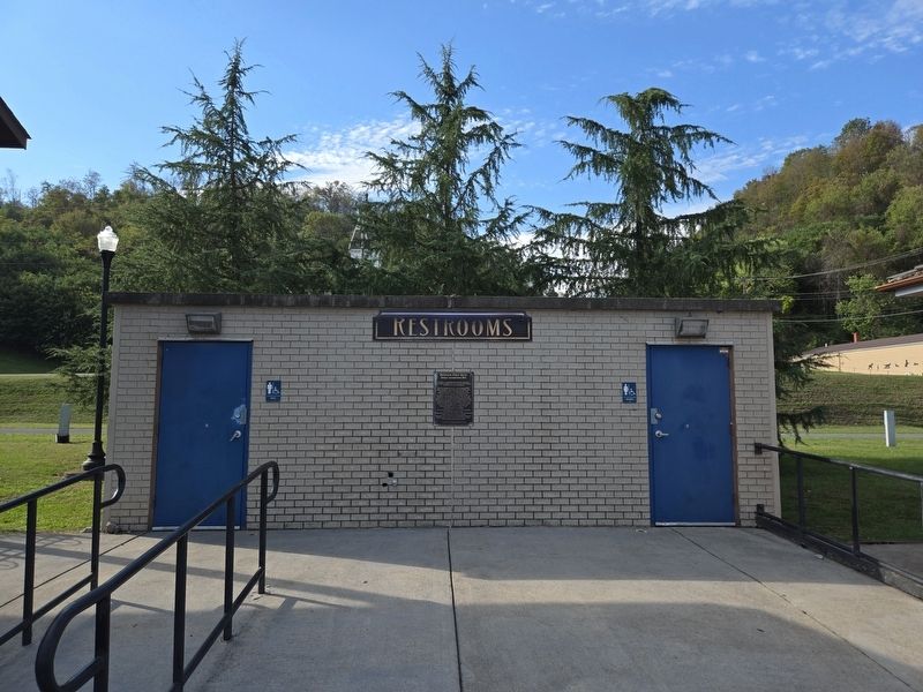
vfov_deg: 58.9
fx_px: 613
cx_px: 462
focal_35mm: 23
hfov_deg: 73.9
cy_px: 346
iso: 25
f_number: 1.8
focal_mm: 5.4
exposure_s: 1/1142
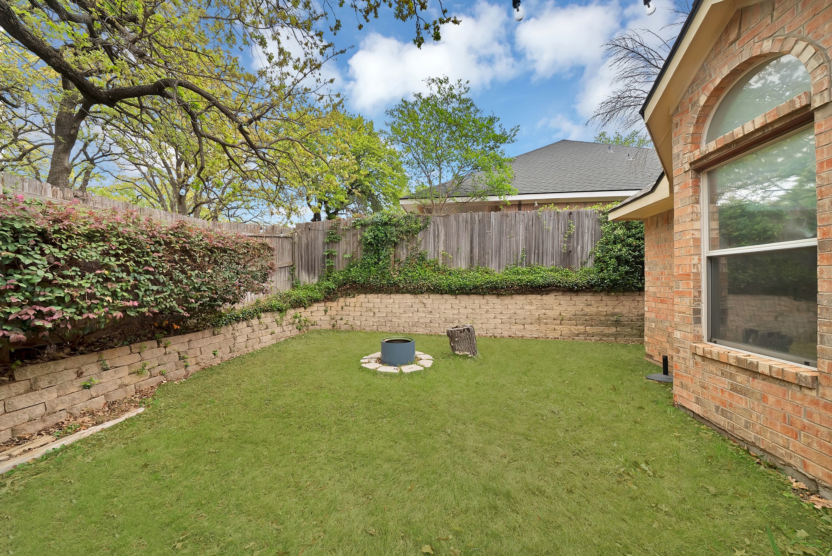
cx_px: 416
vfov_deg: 90.1
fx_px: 278
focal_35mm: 12
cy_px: 278
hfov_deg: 112.6
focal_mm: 12
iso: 640
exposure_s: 1/40
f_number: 9
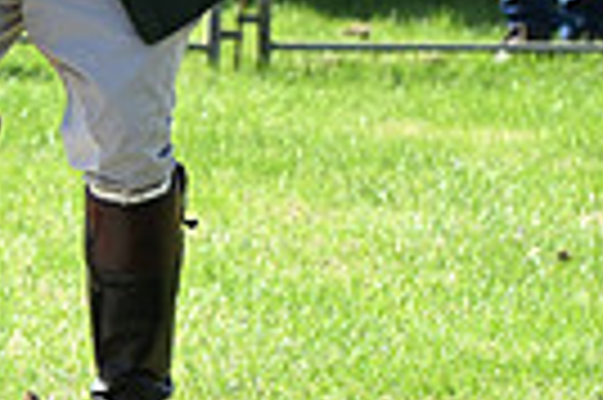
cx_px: -648
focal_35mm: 520
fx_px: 8699
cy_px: -128
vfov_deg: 2.6
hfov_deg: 3.9
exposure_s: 1/1250
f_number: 4.5
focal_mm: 120
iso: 400
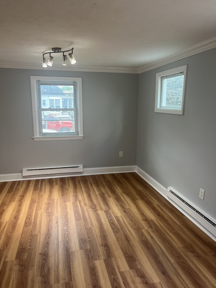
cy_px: 144
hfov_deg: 53.1
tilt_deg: -9.0
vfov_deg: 67.3
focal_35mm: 26
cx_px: 108
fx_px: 216
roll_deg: +0.5
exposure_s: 1/120
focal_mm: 5.1
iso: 100
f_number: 1.6
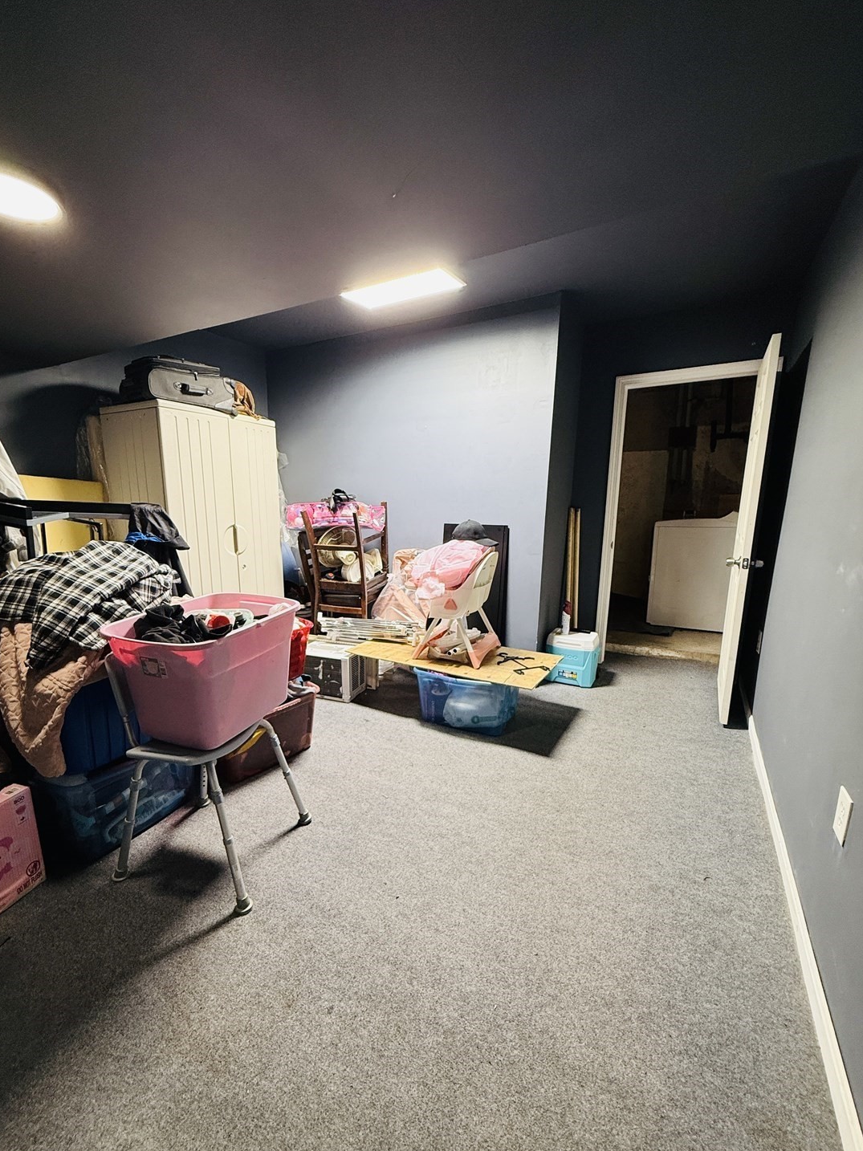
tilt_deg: -11.4
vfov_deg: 98.1
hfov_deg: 81.6
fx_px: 499
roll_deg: -0.6
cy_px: 609
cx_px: 405
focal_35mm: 15
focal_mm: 2.22
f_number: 2.2
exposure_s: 1/120
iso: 160
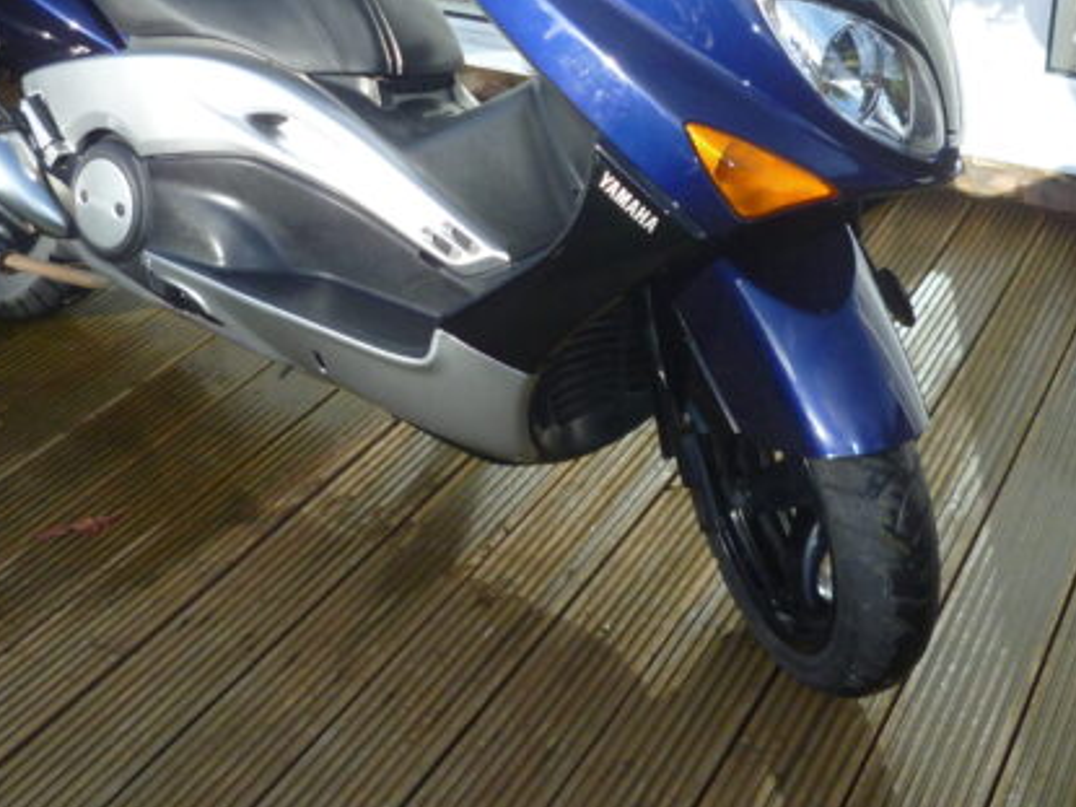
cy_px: 112
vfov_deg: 26.3
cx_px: 506
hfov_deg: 35.5
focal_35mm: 54
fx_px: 1678
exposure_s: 1/500
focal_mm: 5
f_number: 2.8
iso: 100
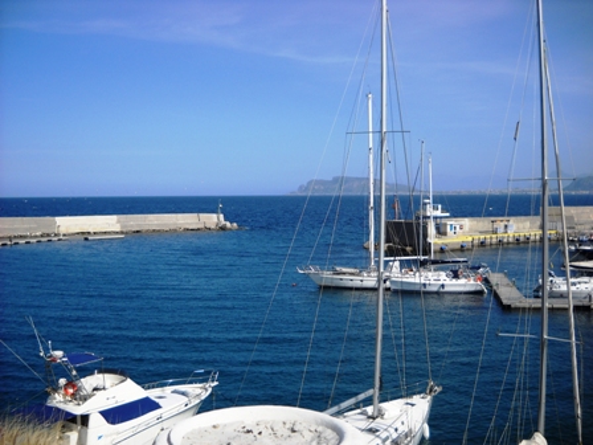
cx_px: 296
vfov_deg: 35.1
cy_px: 222
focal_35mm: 41
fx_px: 702
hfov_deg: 45.8
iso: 64
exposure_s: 1/521
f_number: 5.5
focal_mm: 6.72
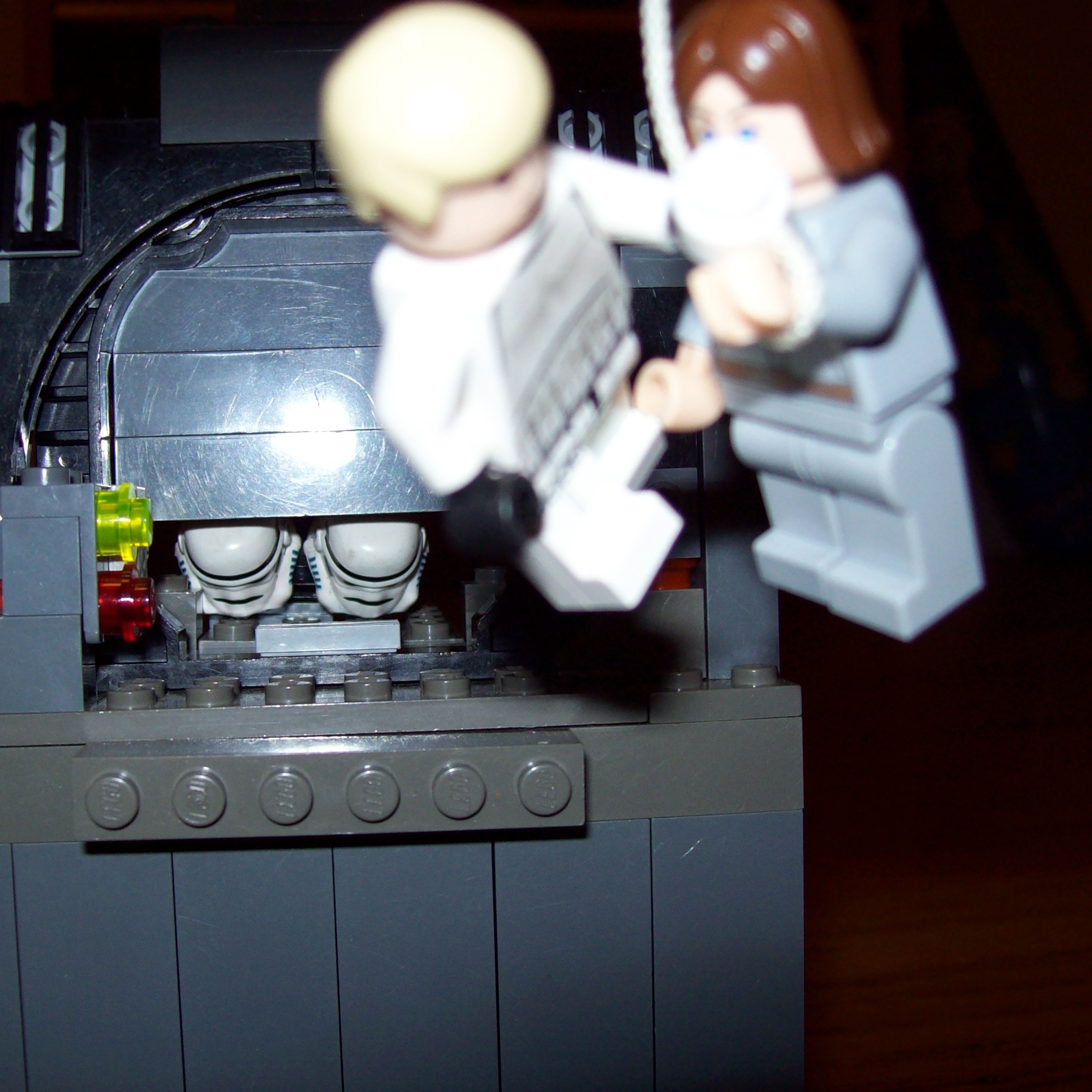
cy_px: 540
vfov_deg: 39.2
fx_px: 1535
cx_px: 466
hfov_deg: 39.1
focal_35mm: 43
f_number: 2.7
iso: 80
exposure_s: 1/64
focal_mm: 6
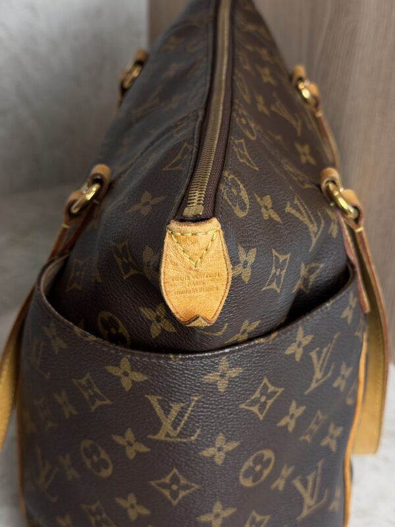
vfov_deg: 39.7
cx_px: 198
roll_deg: -3.3
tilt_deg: -32.0
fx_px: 730
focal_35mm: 48
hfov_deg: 30.3
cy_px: 264
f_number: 1.78
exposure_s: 1/120
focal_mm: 6.76
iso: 100
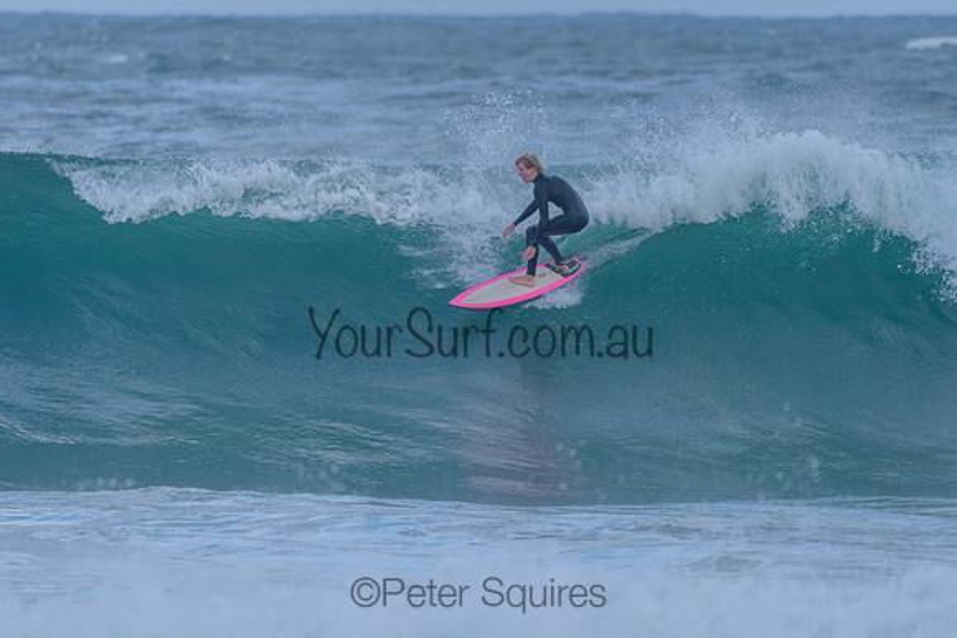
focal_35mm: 613
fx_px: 16287
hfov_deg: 3.4
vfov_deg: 2.2
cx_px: 524
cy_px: 252
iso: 450
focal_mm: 500
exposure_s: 1/2000
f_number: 5.6
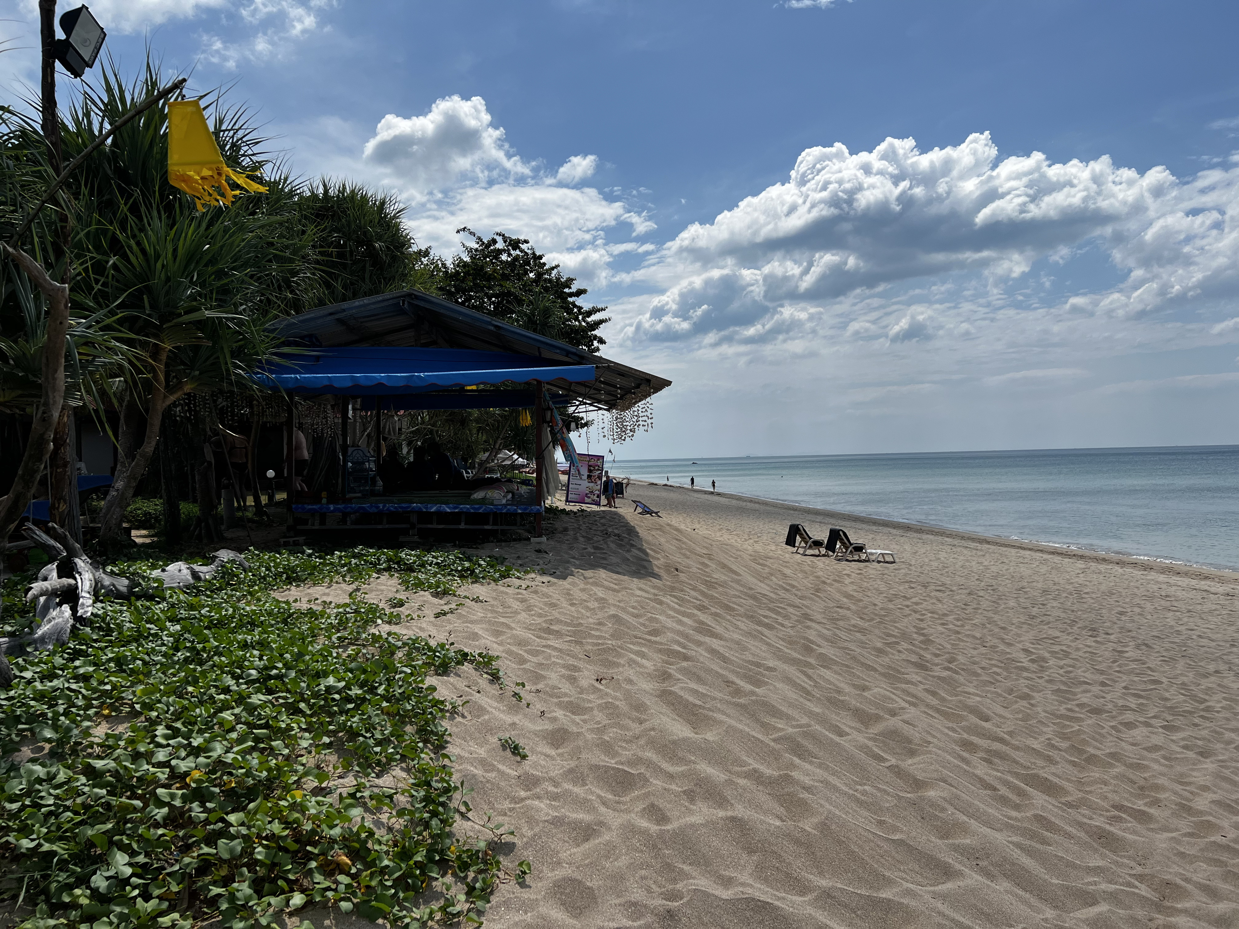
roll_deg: +1.5
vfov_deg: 53.1
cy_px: 464
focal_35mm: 26
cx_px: 620
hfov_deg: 67.3
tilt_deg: -0.2
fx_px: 931
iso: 50
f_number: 1.5
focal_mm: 5.7
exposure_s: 1/10309
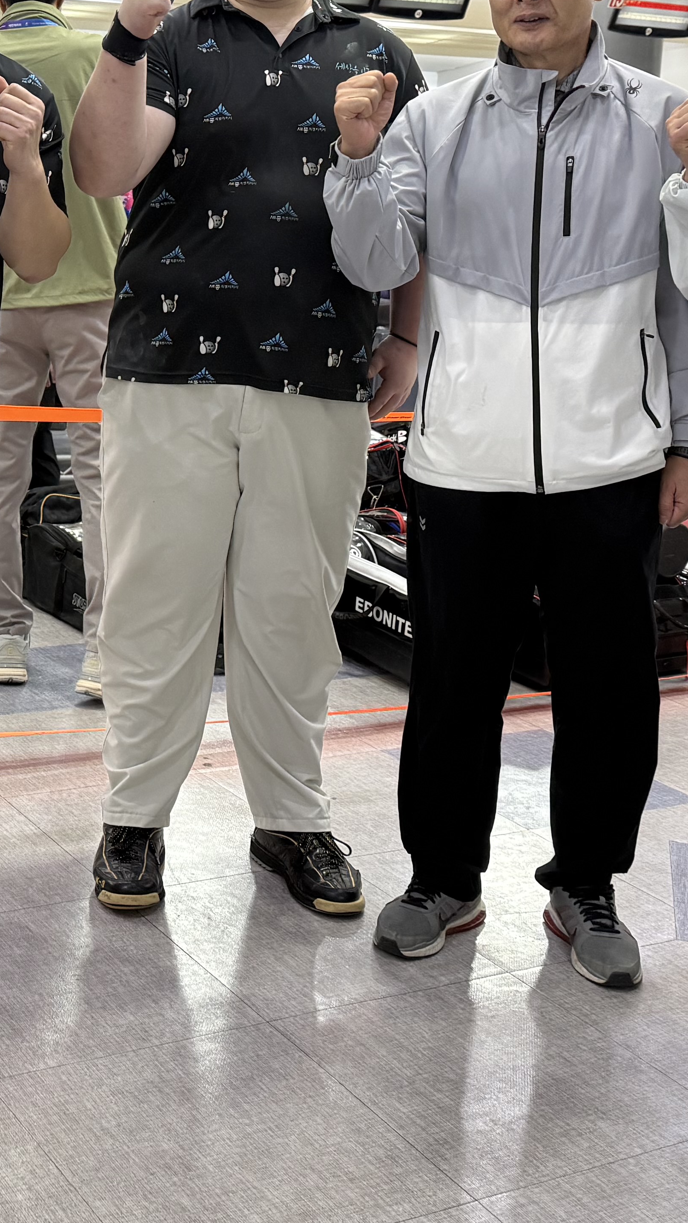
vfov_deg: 39.0
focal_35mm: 52
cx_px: 1
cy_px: 327
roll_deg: -2.2
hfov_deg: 22.2
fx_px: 1686
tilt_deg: -5.5
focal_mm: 6.76
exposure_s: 1/60
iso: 250
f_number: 1.78
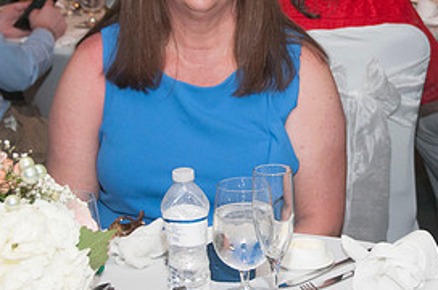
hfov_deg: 18.1
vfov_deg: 12.1
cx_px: 356
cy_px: 75
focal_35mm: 112
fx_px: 1359
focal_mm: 35
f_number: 5.6
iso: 800
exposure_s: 1/60
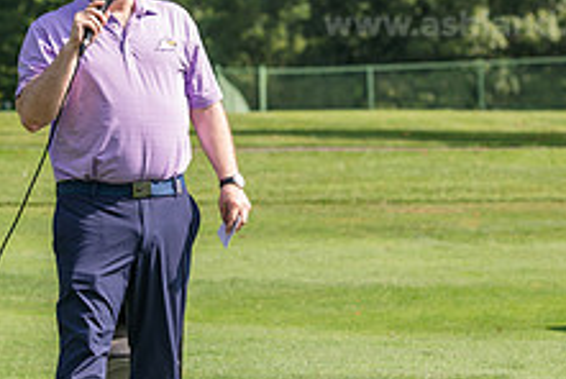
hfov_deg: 8.3
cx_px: 207
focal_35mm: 249
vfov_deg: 5.5
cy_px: 78
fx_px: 3920
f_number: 4
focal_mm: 95
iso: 80
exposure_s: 1/400
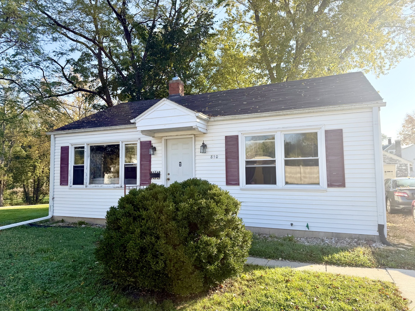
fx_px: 288
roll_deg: +0.9
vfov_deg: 56.8
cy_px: 156
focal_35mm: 24
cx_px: 208
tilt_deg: +5.2
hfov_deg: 71.6
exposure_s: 1/1618
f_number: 1.78
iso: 100
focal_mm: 6.76
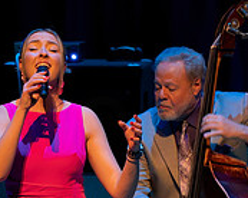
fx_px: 8769
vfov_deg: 1.3
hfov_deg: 1.6
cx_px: 54
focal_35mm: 1196
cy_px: 275
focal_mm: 379
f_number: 5.6
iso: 2500
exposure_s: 1/250
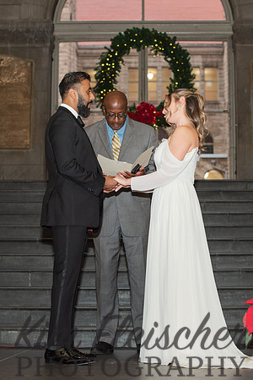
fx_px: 794
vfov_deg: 26.9
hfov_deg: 18.1
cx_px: 147
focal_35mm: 75
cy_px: 190
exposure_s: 1/200
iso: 800
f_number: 3.5
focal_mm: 50
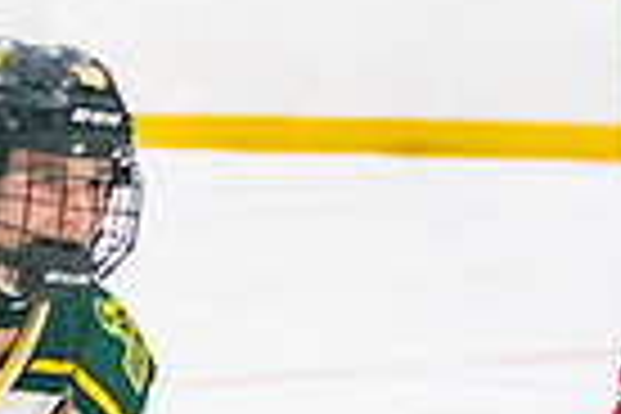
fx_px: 9866
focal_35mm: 572
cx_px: -251
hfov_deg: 3.6
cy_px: 607
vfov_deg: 2.4
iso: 640
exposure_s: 1/640
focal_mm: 88
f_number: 2.8
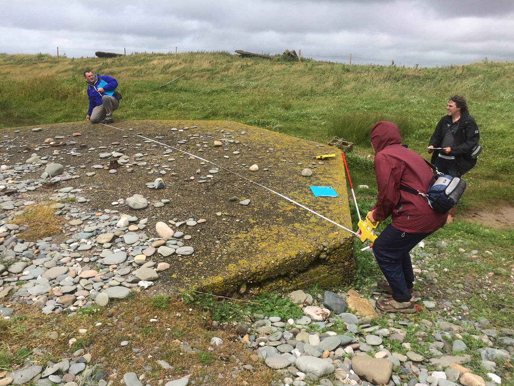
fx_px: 431
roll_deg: -0.1
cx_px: 257
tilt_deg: -15.5
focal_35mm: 29
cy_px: 193
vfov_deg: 48.2
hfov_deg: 61.7
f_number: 2.2
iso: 32
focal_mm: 4.15
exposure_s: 1/2415
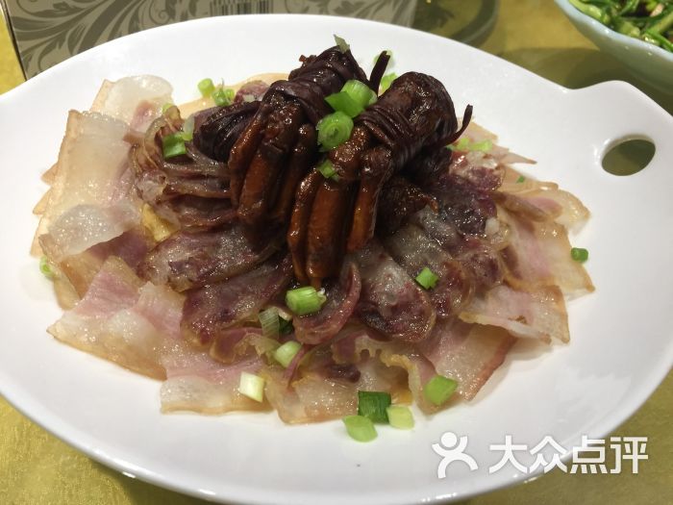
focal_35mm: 29
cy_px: 252
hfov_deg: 61.7
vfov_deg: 48.2
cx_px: 336
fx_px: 564
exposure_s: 1/33
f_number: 2.2
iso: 50
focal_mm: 4.15
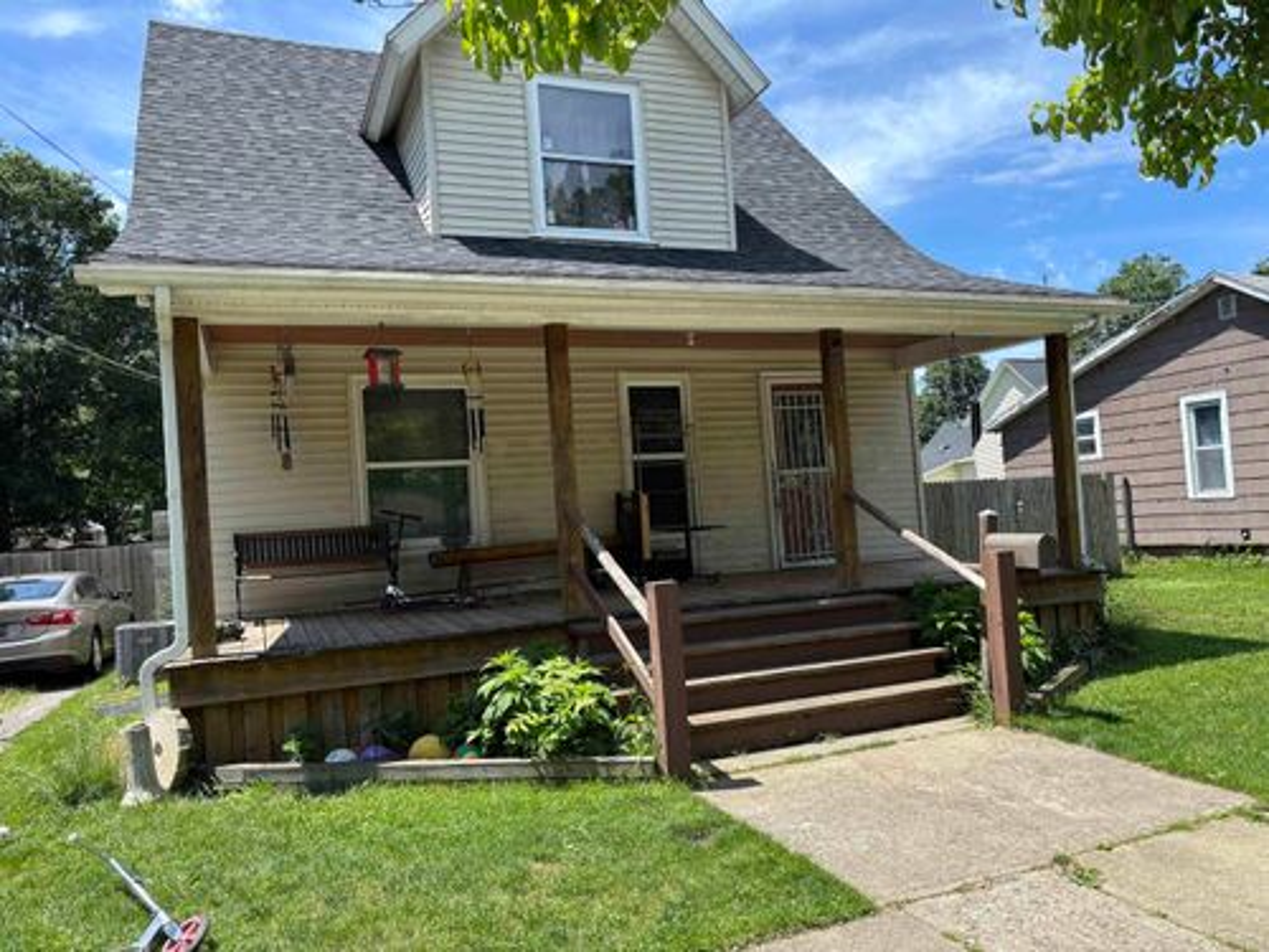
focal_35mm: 26
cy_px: 476
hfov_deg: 67.3
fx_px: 953
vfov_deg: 53.1
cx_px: 634
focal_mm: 5.96
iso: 50
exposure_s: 1/1522
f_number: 1.6
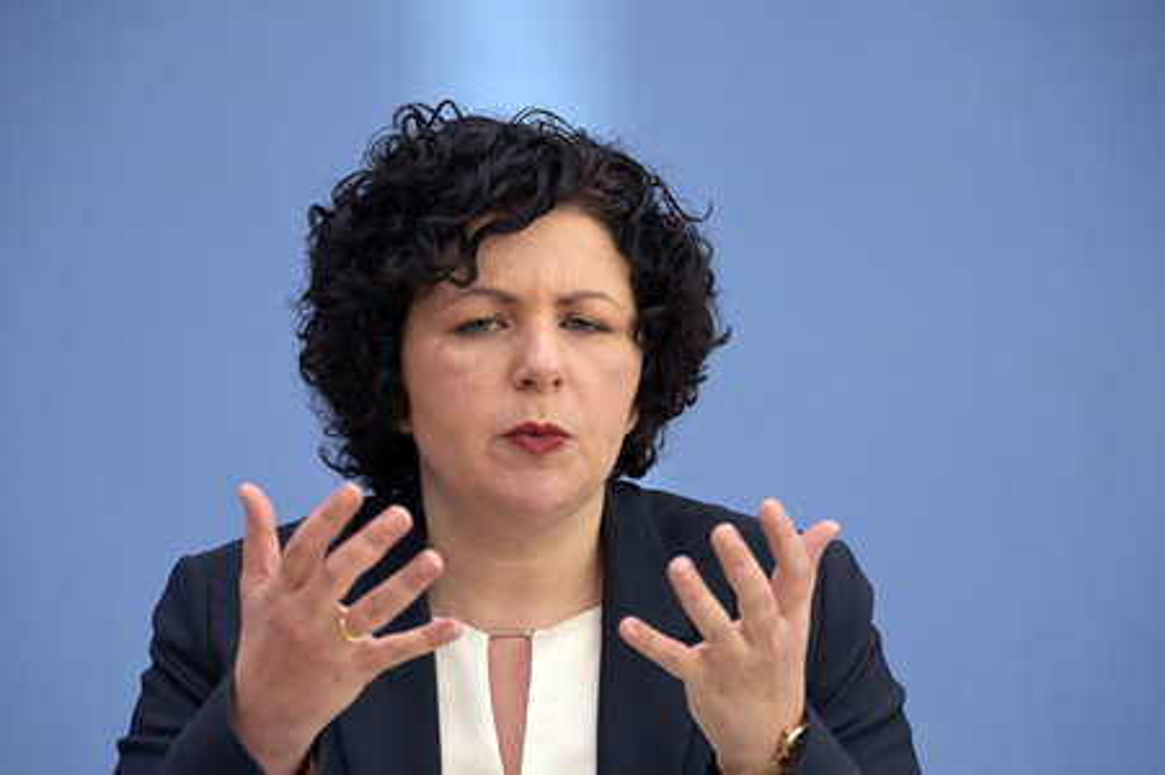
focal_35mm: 150
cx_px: 582
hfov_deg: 13.7
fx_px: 4850
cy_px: 388
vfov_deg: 9.1
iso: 3200
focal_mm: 150
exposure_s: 1/500
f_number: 5.6
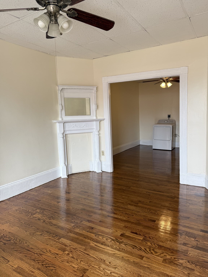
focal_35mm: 24
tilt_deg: -6.2
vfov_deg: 71.6
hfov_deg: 56.8
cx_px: 104
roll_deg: +1.9
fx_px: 192
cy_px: 138
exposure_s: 1/120
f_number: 1.78
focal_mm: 6.76
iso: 125
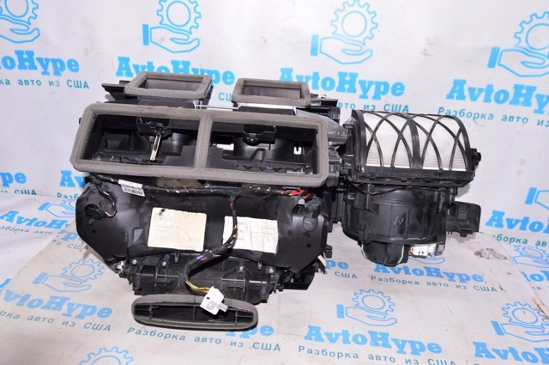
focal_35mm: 30
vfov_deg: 43.5
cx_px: 274
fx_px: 457
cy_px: 182
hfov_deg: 62.0
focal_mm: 20
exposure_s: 1/200
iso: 1600
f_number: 8
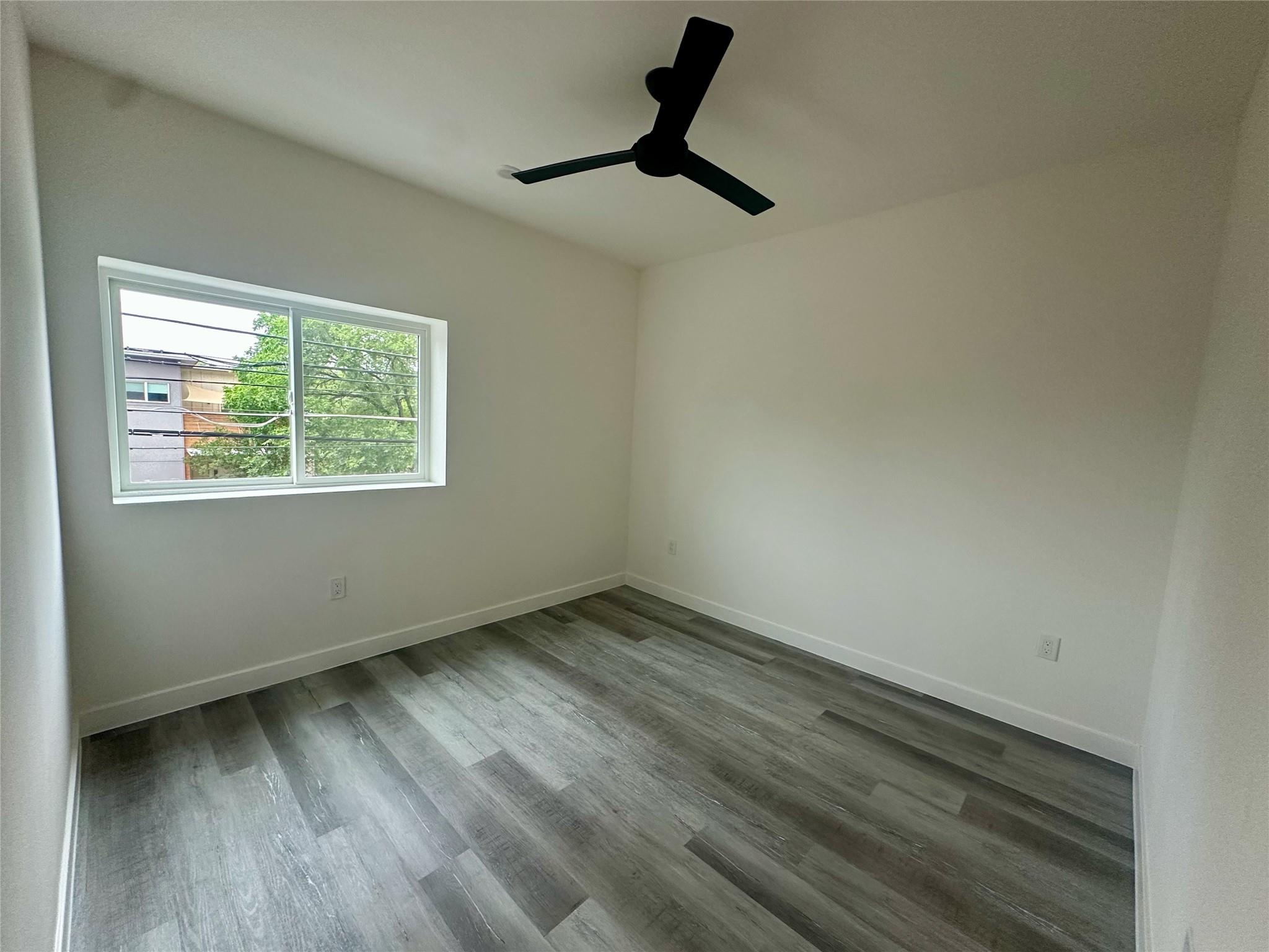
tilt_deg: -5.8
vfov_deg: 85.7
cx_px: 634
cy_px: 476
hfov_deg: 102.1
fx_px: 513
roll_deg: -3.4
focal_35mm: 14
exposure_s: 1/60
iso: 200
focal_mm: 2.22
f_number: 2.2
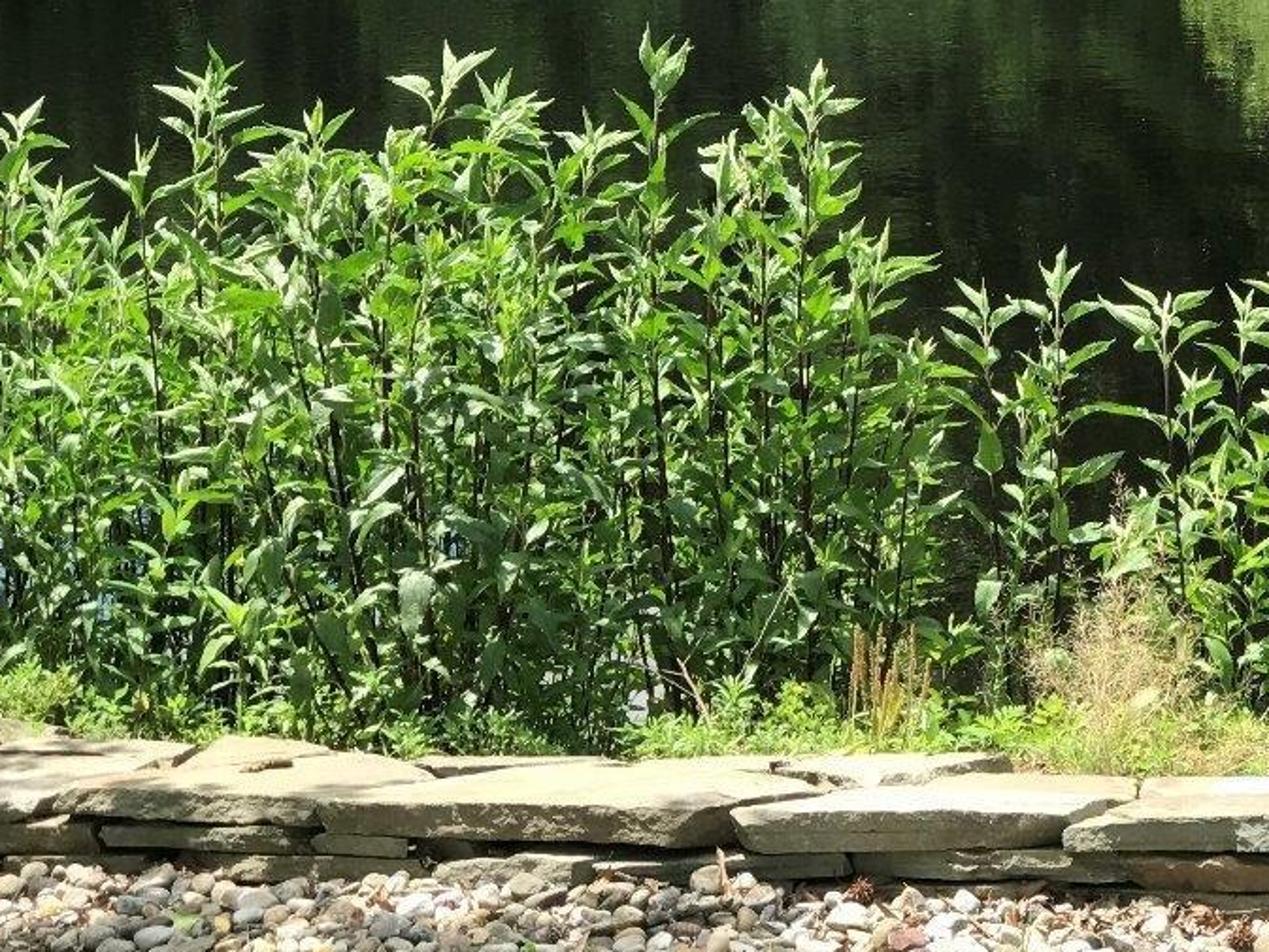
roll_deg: +2.3
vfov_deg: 12.1
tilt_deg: -8.4
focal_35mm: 122
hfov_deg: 16.0
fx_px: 4473
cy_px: 81
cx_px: 1120
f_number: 2.8
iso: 20
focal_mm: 6.6
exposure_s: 1/320
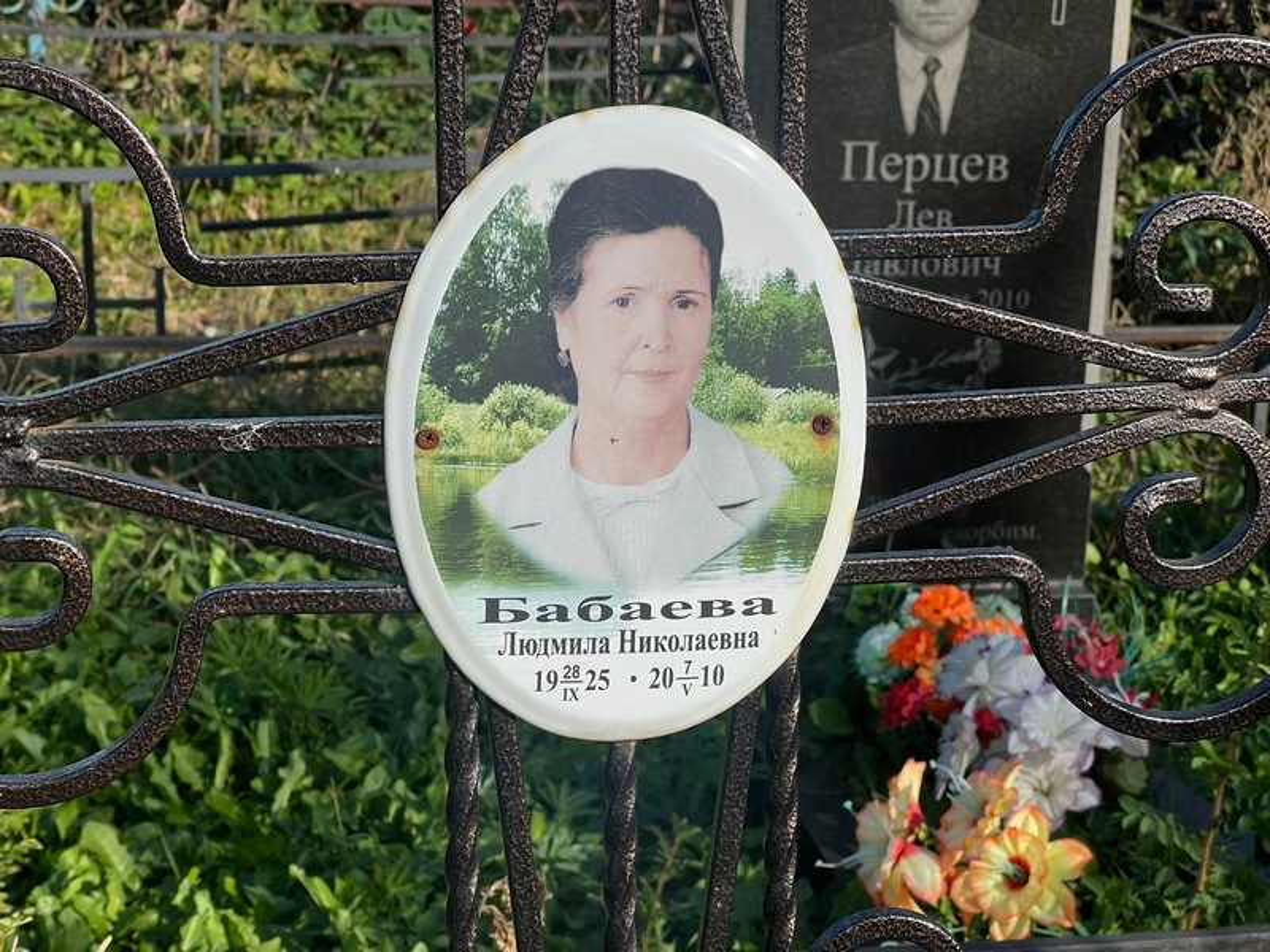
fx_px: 2825
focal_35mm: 77
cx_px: 635
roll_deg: -0.6
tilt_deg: -15.1
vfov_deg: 19.1
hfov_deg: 25.3
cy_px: 476
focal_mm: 9
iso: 32
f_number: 2.8
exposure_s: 1/911
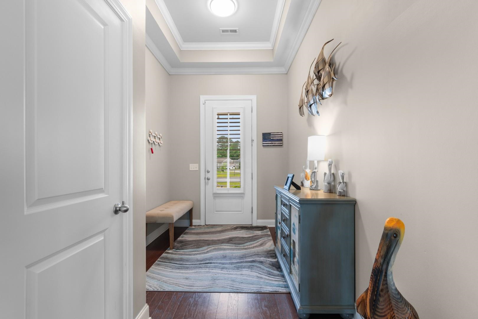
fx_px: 199
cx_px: 239
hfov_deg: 100.4
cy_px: 160
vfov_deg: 77.3
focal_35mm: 15
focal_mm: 10
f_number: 4.5
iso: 100
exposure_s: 1/5
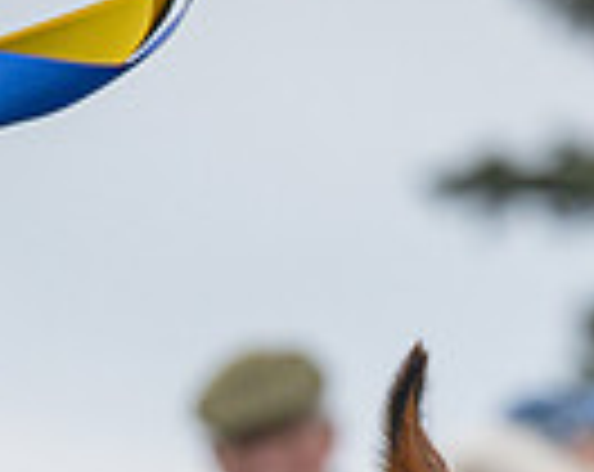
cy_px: 876
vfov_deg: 1.8
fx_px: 14787
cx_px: 44
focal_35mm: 843
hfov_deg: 2.3
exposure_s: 1/1000
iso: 400
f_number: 5
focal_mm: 115
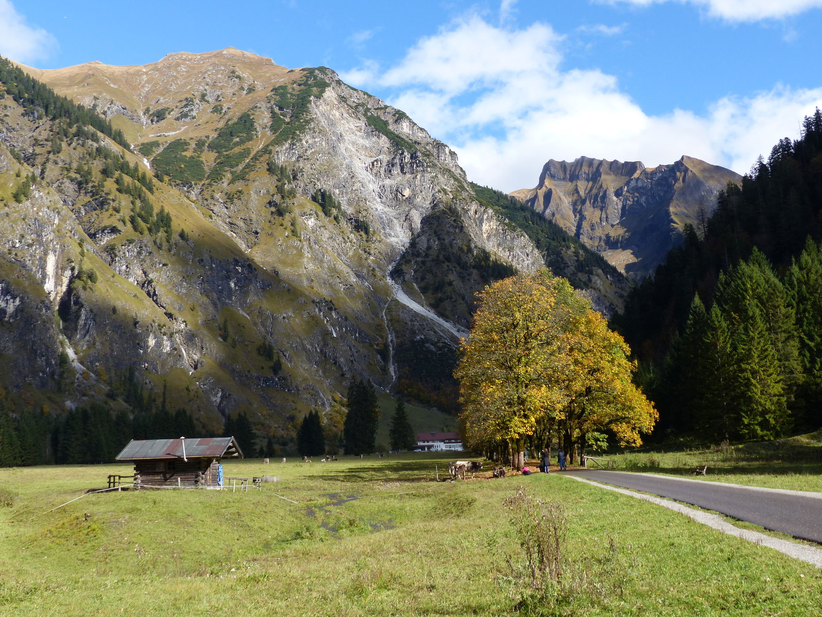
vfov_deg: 34.3
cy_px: 308
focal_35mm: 42
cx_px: 411
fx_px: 997
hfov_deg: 44.8
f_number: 4
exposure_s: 1/500
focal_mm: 7.6
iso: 100
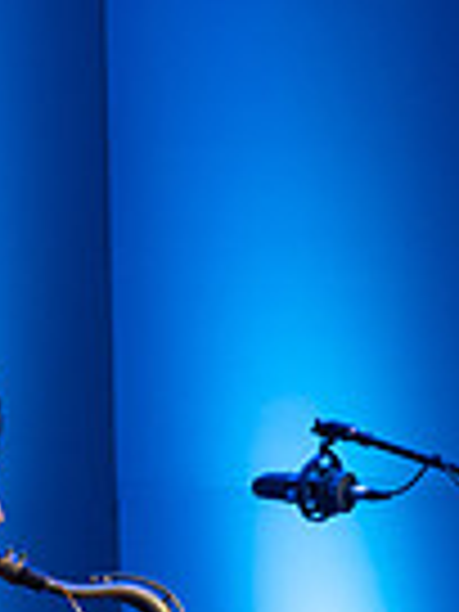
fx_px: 8168
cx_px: 180
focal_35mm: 462
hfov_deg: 3.2
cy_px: 936
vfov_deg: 4.3
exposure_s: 1/160
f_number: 5.6
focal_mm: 97
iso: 1600
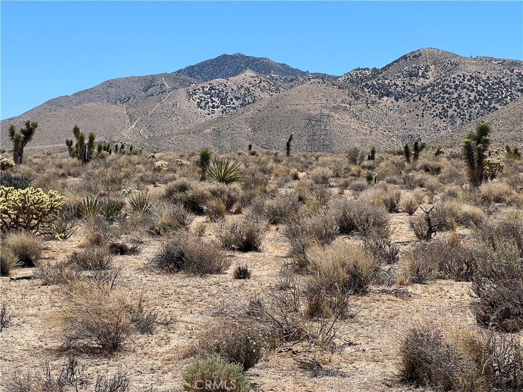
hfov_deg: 25.3
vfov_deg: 19.1
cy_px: 196
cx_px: 262
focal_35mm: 77
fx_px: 1163
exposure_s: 1/1004
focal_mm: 9
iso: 32
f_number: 2.8
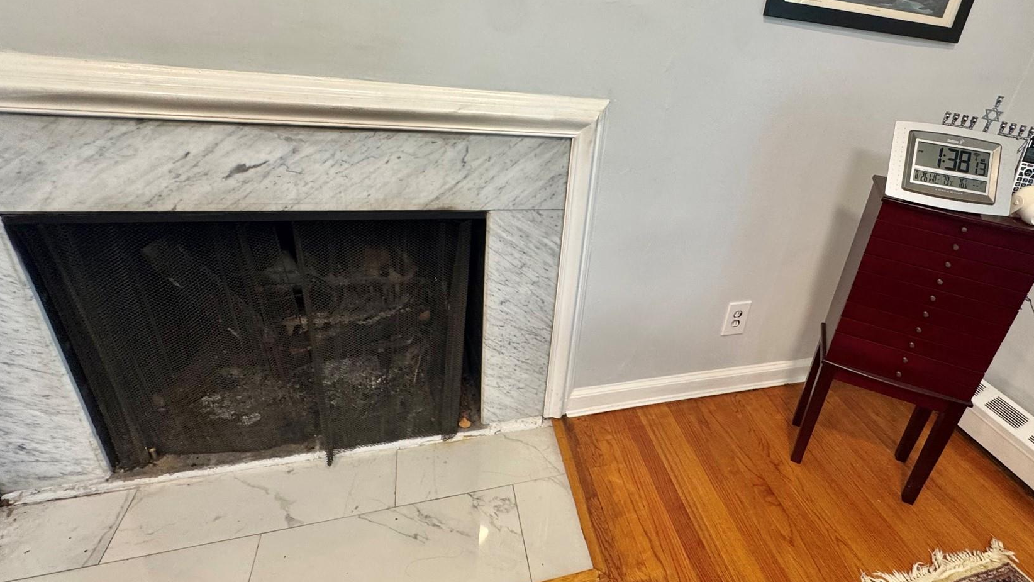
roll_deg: -8.6
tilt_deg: -24.6
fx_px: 521
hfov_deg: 88.4
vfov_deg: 58.1
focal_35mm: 19
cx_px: 621
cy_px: 245
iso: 200
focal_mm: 2.22
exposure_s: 1/60
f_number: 2.2
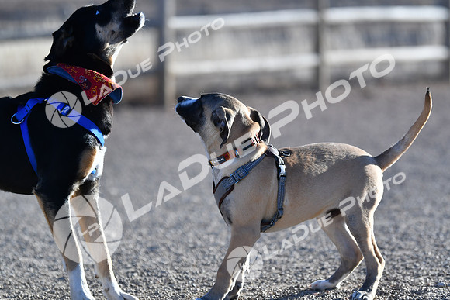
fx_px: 2344
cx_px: 225
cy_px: 150
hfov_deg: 11.0
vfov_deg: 7.3
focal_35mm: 188
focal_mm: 125
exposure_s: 1/4000
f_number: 2.8
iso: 320
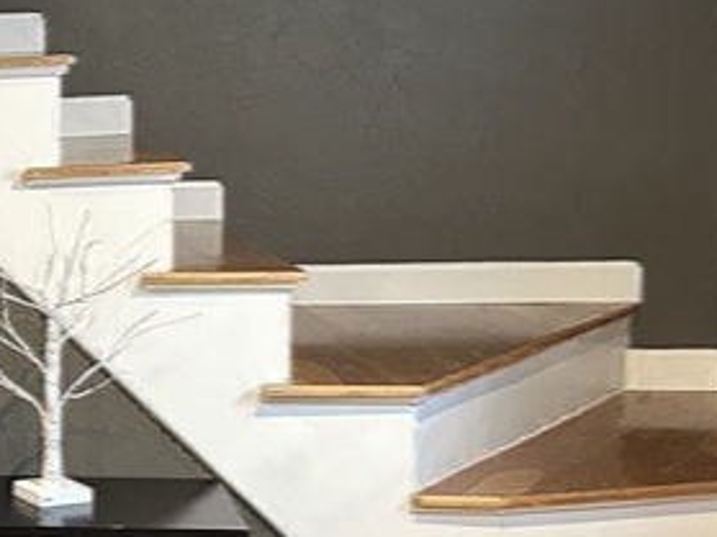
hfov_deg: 19.3
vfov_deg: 16.8
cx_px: -380
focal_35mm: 88
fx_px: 1822
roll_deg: +2.1
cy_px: 275
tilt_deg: -7.3
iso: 500
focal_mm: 6.86
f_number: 1.78
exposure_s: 1/60
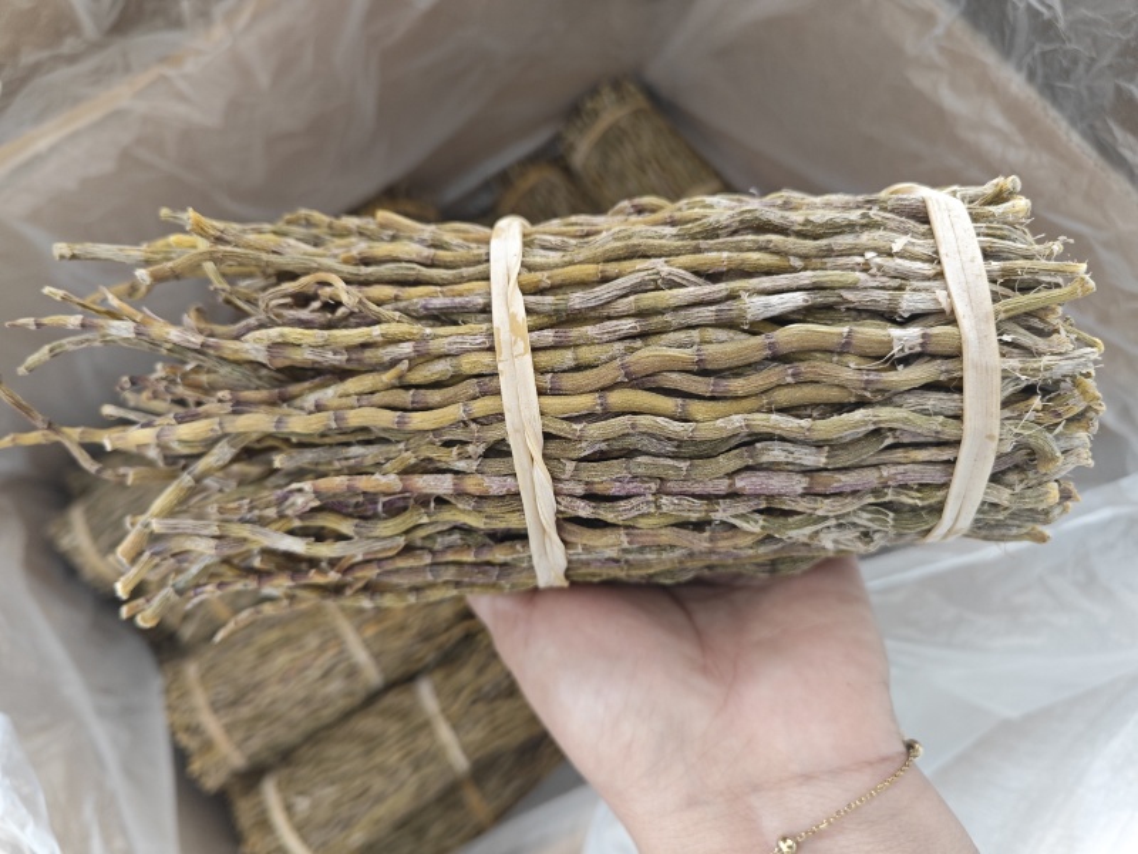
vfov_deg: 58.9
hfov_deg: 73.9
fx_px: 756
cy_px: 427
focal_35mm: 23
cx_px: 569
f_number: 1.8
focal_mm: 5.43
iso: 640
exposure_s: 1/34.9
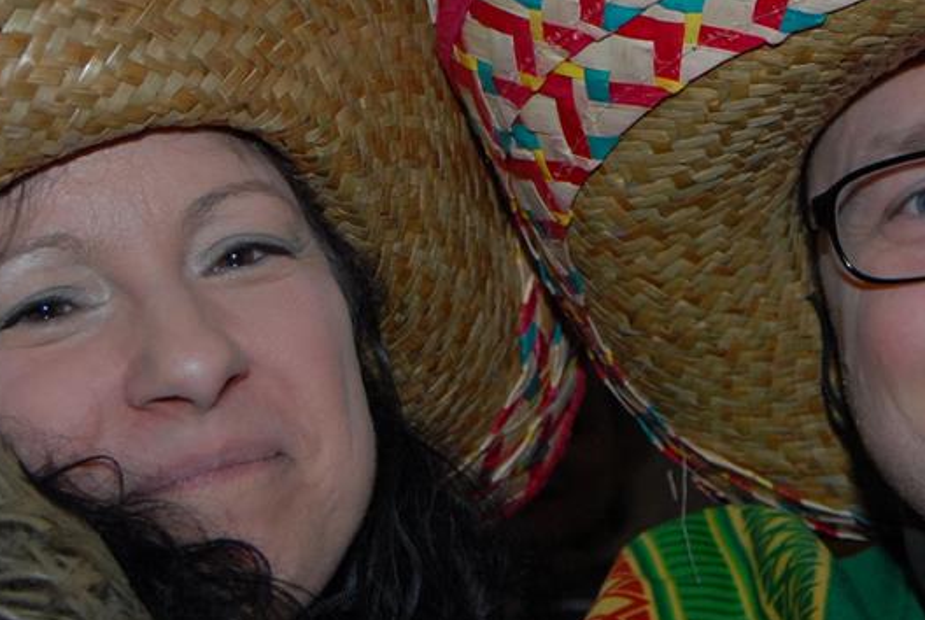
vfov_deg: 13.2
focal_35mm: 104
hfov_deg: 19.5
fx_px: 2677
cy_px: 266
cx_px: 611
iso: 400
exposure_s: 1/160
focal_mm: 32
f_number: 5.6
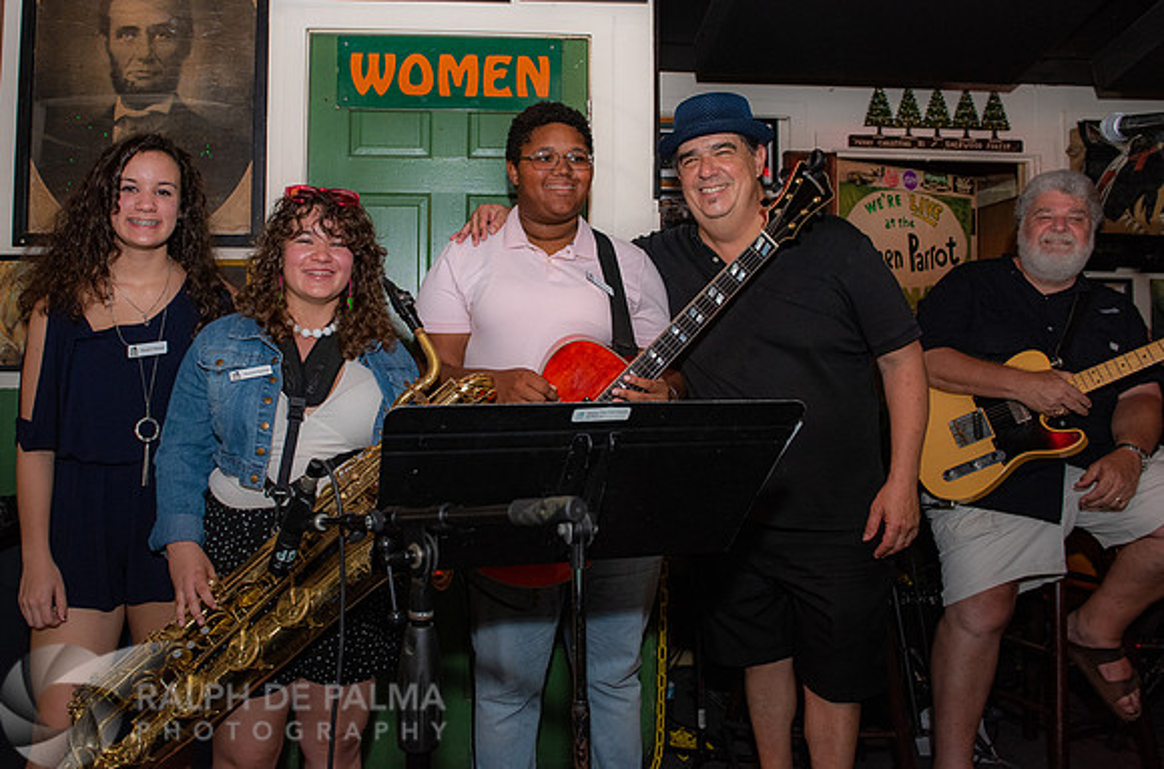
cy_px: 323
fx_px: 891
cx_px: 496
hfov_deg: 65.9
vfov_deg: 46.5
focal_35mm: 28
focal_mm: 24
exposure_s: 1/160
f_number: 5.6
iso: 1600
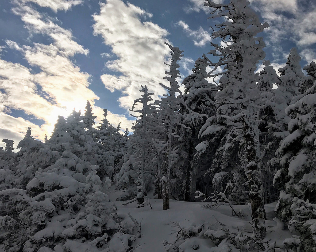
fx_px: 346
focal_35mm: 37
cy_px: 151
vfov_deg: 39.9
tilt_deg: +17.5
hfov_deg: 49.0
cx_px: 175
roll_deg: -3.4
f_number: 1.8
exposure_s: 1/9615
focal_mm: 3.99
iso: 25
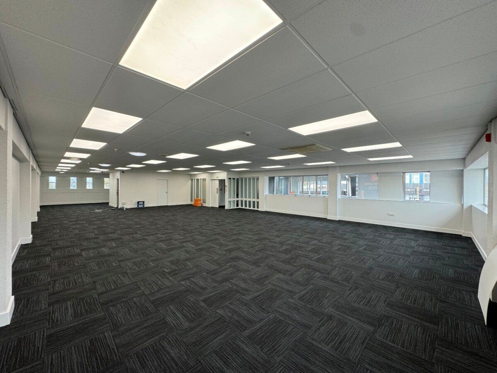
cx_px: 248
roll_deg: +0.0
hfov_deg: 102.1
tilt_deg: +0.6
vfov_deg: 85.7
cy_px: 186
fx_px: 201
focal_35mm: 14
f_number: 2.2
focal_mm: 2.22
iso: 100
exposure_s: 1/100
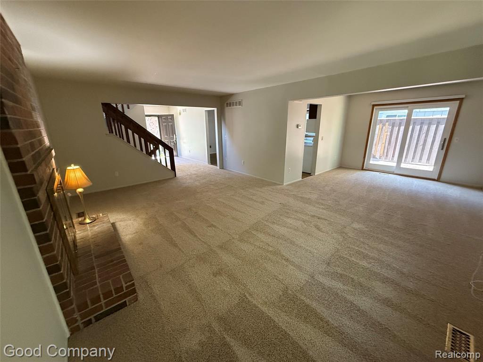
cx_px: 242
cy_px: 181
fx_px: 195
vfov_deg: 85.7
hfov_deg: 102.1
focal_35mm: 14
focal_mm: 2.22
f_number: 2.2
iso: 640
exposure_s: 1/120
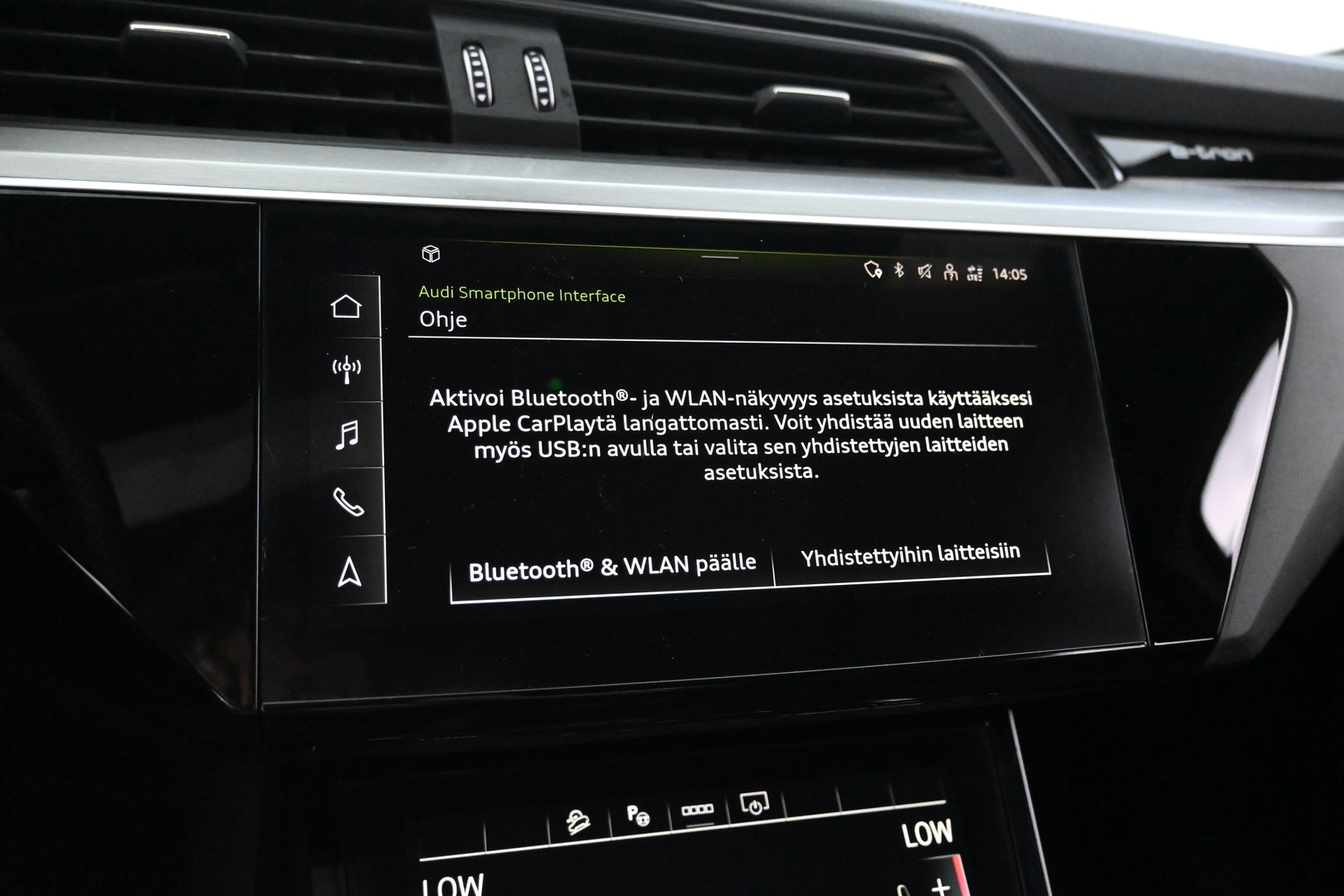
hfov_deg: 61.9
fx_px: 1120
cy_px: 448
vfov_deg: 43.6
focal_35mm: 30
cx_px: 672
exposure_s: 1/30
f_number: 3.8
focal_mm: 20
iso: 8000
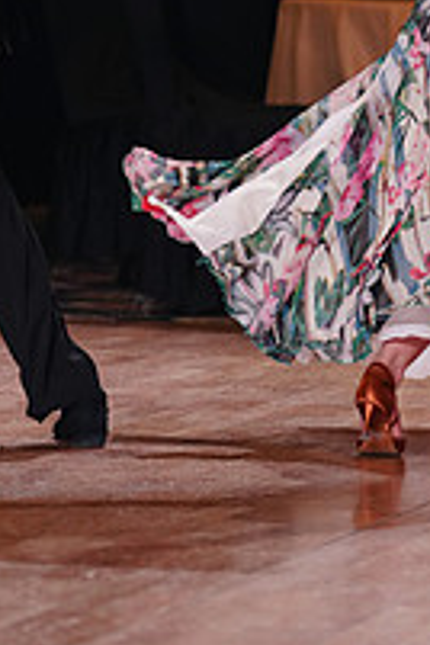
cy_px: -132
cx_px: 278
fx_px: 6736
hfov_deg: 3.7
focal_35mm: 376
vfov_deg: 5.5
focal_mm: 130
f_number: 2.8
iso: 1000
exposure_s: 1/400
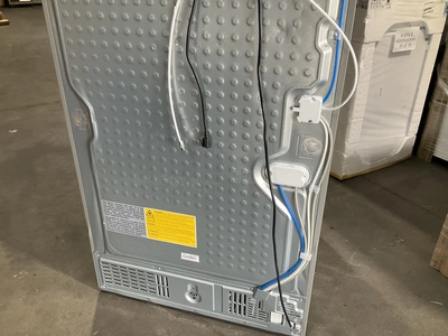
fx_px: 375
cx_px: 224
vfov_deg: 48.2
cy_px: 168
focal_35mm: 29
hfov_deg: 61.7
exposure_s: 1/60
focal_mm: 3
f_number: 1.8
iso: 80
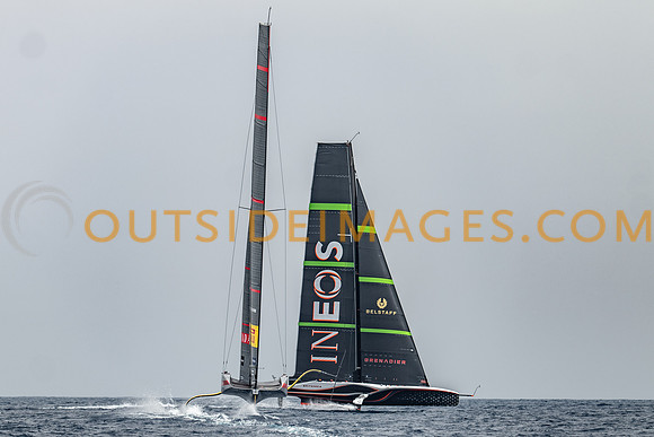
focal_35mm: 248
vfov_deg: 5.5
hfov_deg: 8.3
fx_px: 4506
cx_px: 295
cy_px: 240
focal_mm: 200
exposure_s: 1/2000
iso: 100
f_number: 4
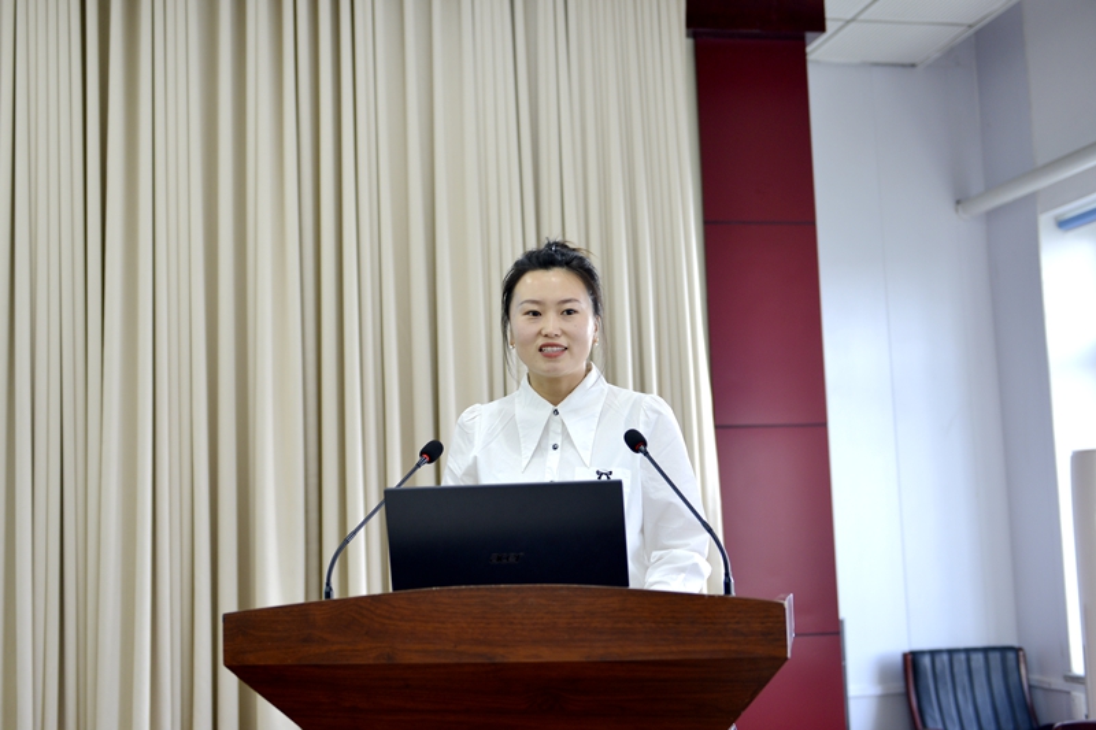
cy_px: 365
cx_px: 548
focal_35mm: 48
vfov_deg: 28.1
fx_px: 1461
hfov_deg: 41.1
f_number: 2.8
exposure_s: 1/160
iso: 320
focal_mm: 48
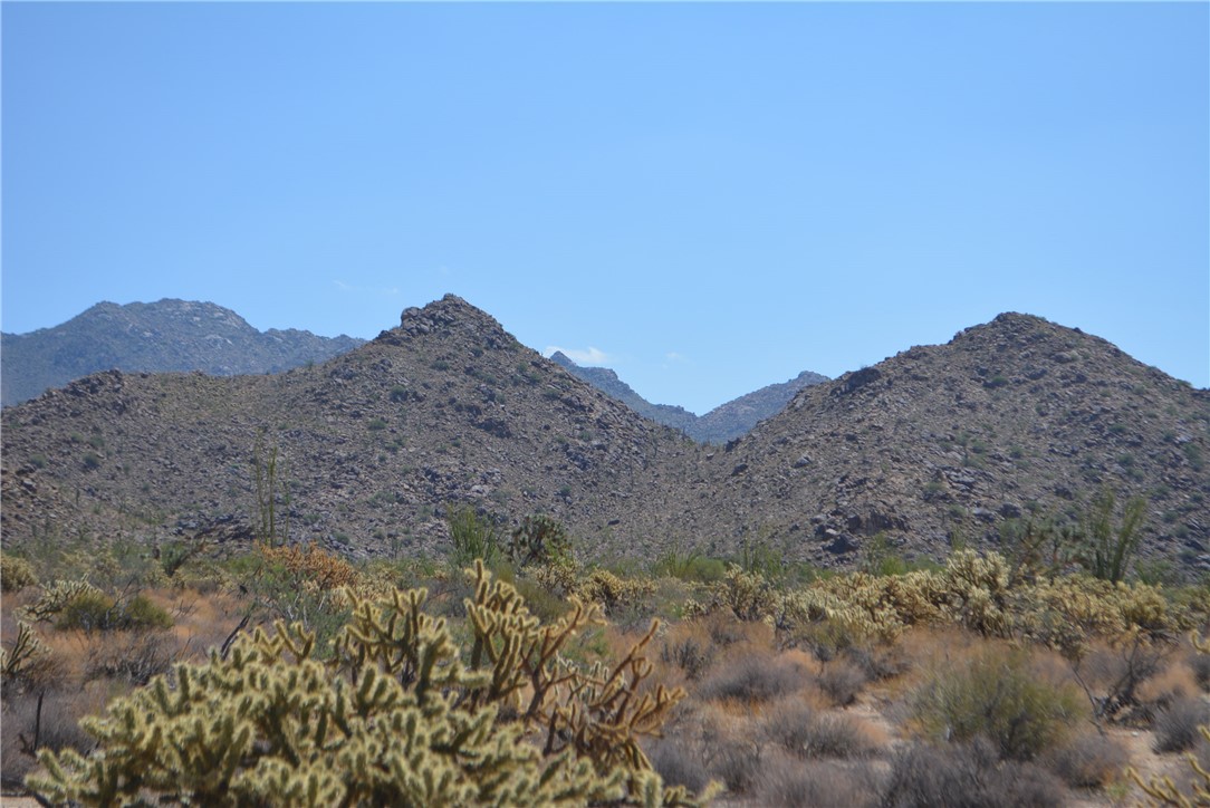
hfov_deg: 24.6
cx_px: 605
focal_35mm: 82
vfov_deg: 16.6
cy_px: 404
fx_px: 2774
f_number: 7.1
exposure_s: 1/1600
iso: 400
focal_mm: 55
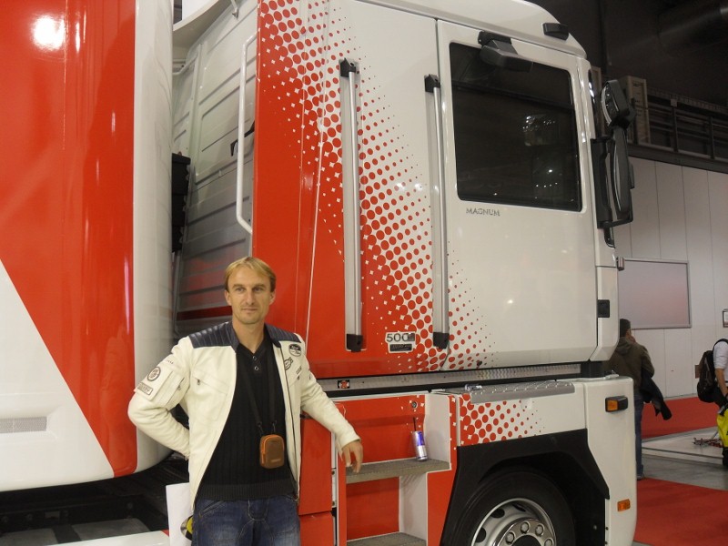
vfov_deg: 40.7
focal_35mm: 35
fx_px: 736
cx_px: 364
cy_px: 273
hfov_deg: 52.6
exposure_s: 1/45
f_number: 2.8
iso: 100
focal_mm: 6.2
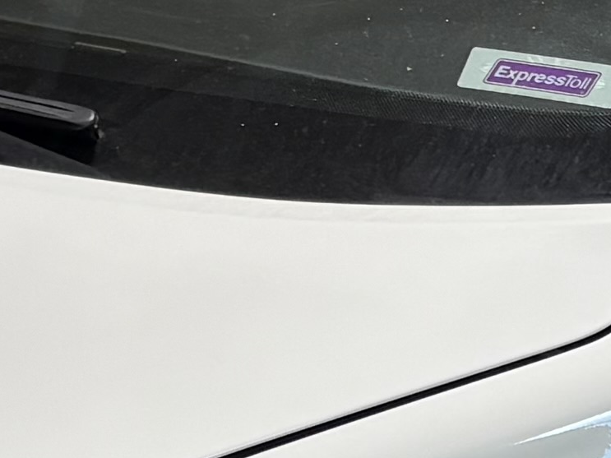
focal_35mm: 200
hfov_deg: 9.9
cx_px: 229
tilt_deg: -21.7
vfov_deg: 7.2
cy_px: 827
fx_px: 3530
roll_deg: +0.9
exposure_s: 1/120
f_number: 1.6
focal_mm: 5.96
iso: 40
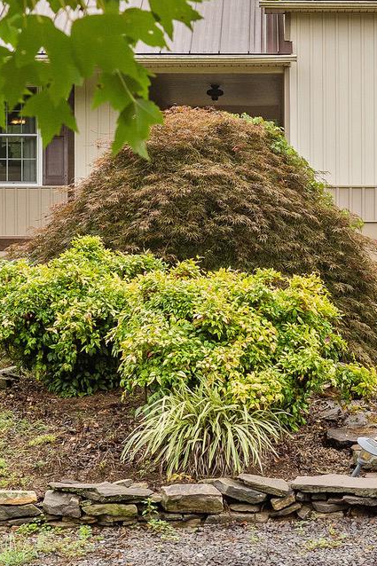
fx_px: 1210
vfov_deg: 26.0
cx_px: 247
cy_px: 135
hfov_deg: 17.7
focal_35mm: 77
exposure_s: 1/400
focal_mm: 24
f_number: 8
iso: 400
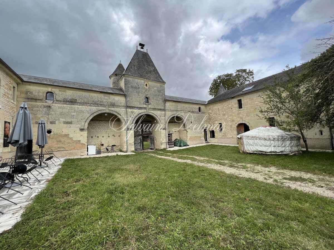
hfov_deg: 106.2
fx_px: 125
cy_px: 125
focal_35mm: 13
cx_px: 167
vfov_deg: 89.9
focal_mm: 1.57
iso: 32
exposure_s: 1/861
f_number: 1.8
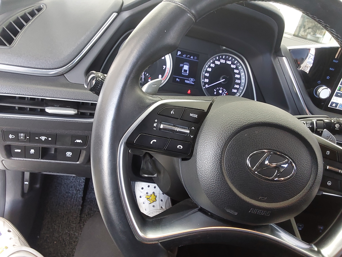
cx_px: 171
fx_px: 277
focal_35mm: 28
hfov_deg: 63.4
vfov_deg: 49.7
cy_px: 128
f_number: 1.9
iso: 250
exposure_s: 1/60
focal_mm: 2.91
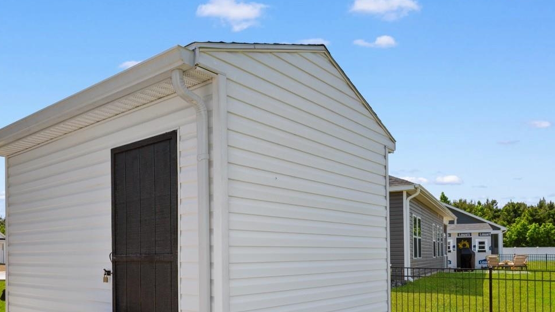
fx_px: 441
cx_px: 202
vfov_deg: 37.6
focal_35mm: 30
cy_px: 249
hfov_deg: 63.2
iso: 100
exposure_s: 1/320
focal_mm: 11.5
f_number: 9
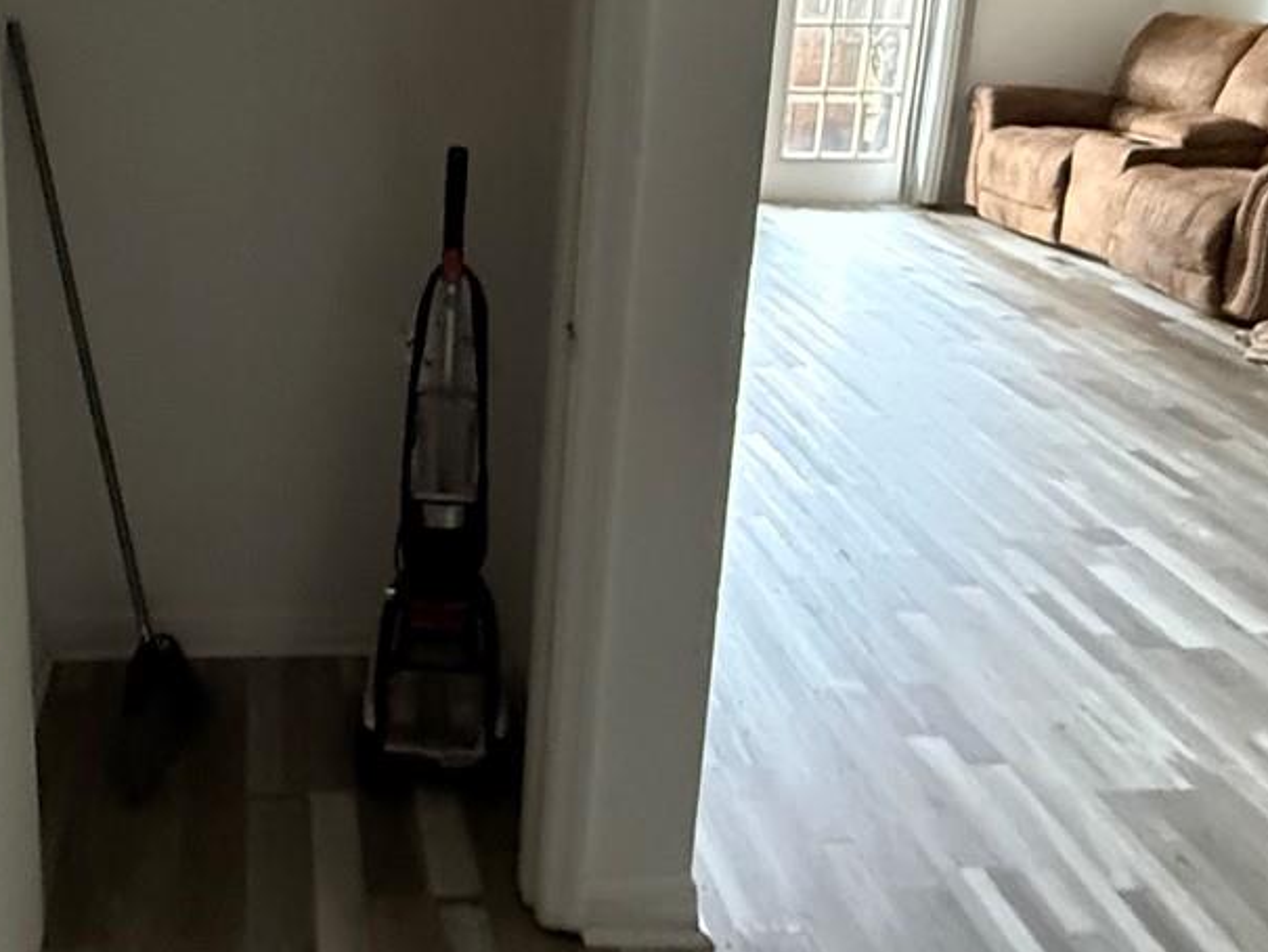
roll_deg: -0.7
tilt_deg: -16.6
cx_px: 310
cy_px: 264
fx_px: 1356
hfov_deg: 48.1
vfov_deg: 37.9
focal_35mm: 37
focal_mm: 2.22
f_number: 2.2
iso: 800
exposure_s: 1/60
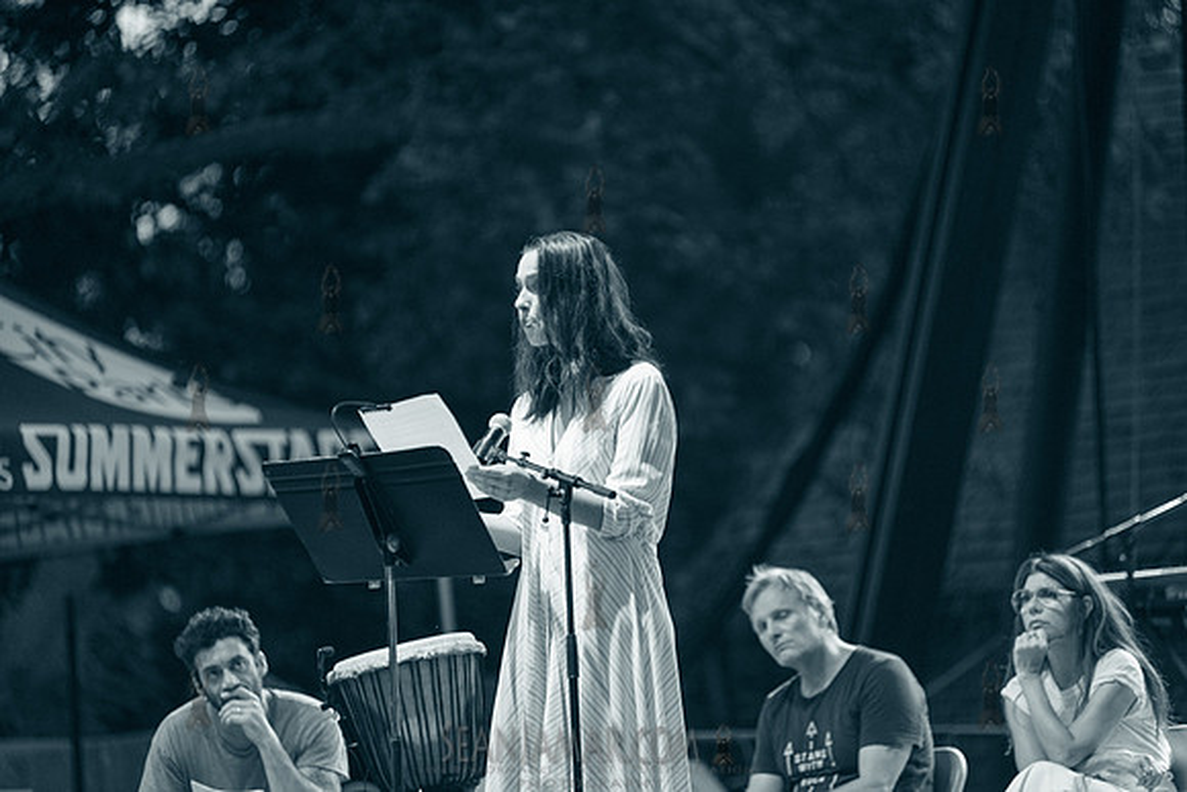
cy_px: 396
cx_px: 594
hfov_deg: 10.3
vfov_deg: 6.9
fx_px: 6596
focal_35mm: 200
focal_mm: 200
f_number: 2.8
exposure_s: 1/320
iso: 1600
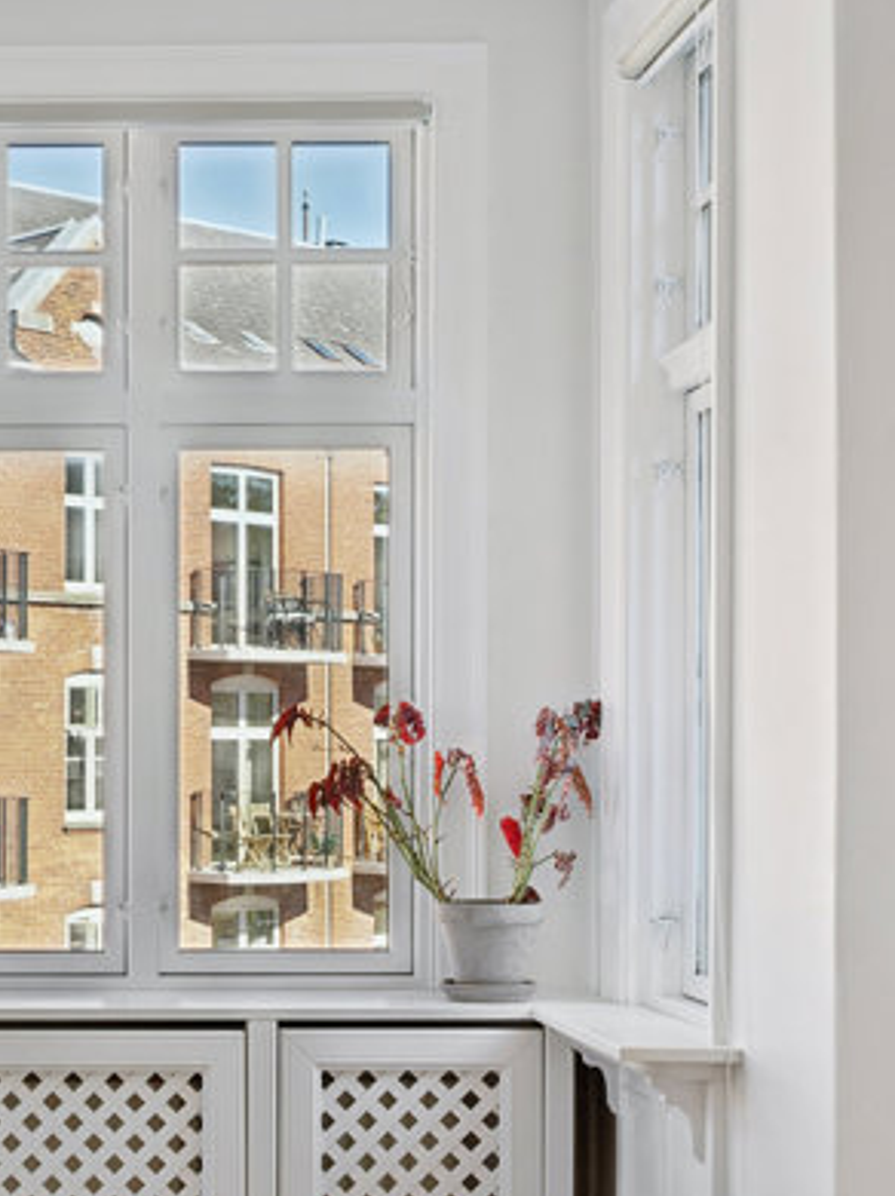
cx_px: -3
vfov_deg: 27.4
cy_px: 710
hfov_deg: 20.1
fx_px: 2450
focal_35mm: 71
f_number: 8
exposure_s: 1/100
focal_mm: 36
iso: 160
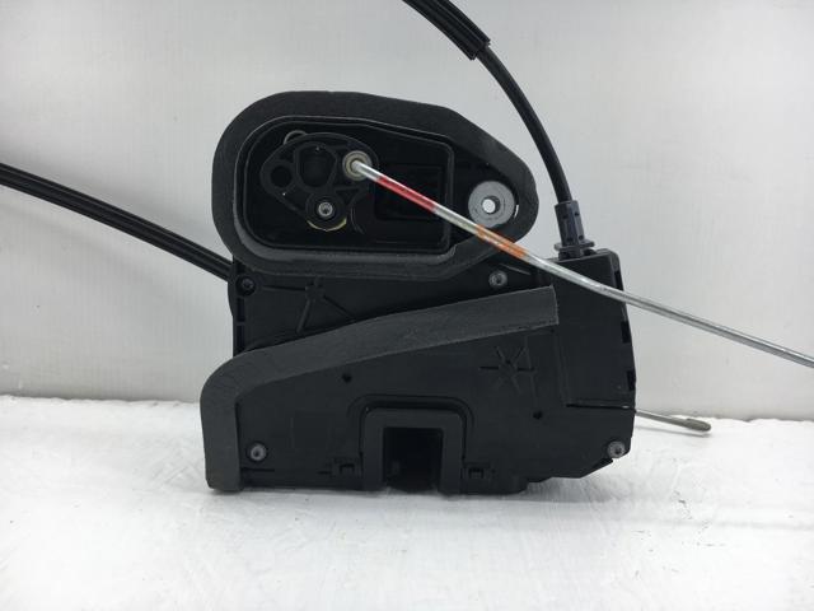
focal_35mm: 29
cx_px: 407
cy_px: 306
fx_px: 682
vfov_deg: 48.2
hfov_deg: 61.7
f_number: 2.2
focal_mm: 4.15
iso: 25
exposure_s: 1/118
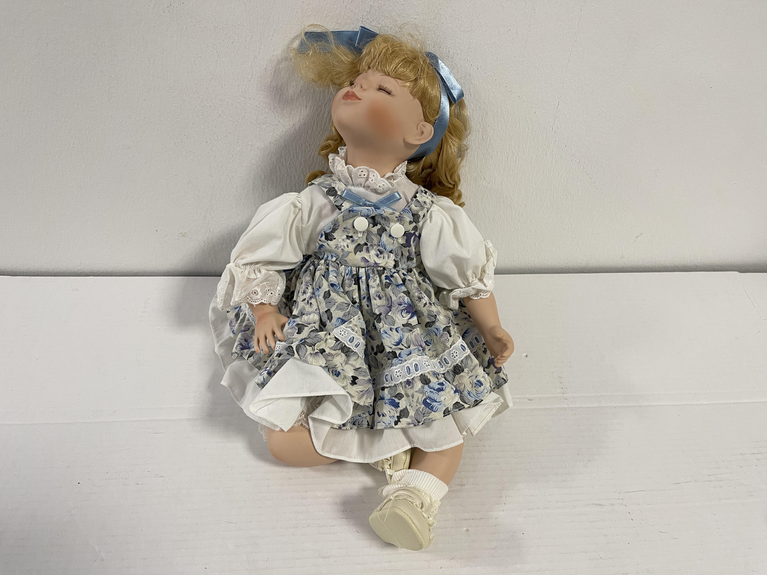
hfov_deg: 69.4
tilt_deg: -39.2
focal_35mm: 25
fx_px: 554
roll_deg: -4.3
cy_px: 288
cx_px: 384
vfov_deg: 54.9
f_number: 1.6
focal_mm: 5.1
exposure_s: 1/50
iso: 80
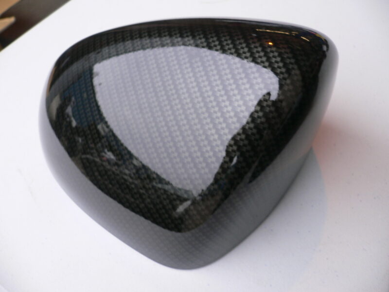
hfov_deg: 52.6
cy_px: 146
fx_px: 393
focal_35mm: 35
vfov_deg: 40.7
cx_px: 194
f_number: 2.8
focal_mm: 5.8
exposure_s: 1/100
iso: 80
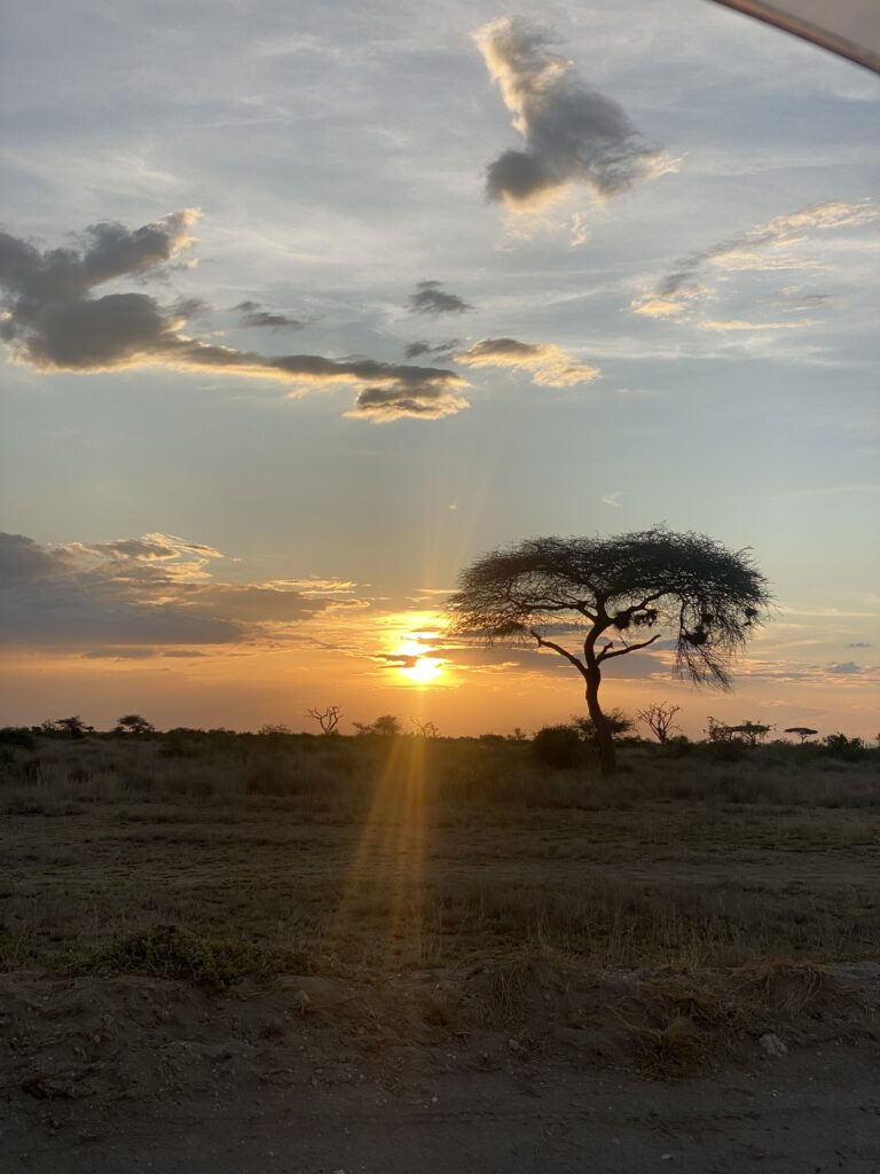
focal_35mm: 52
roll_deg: -2.1
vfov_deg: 36.8
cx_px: 440
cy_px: 587
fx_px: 1763
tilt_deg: +4.6
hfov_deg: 28.0
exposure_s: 1/1065
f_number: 2
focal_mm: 6
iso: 20
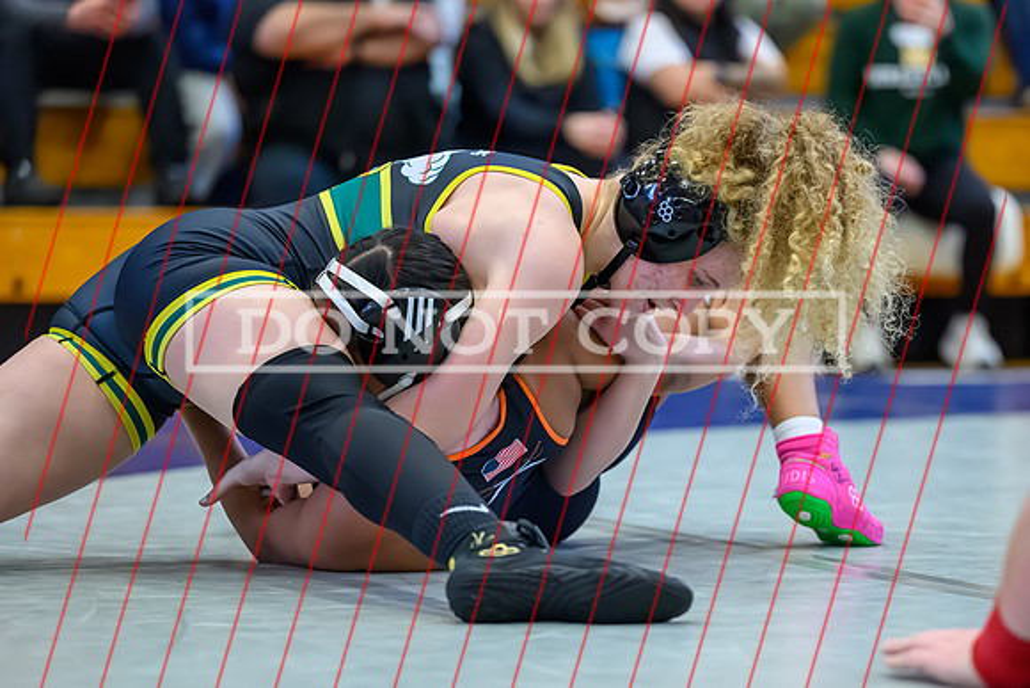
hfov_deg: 13.7
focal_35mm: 149
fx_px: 4269
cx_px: 638
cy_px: 425
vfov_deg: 9.2
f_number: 2.8
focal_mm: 120
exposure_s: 1/500
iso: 8000
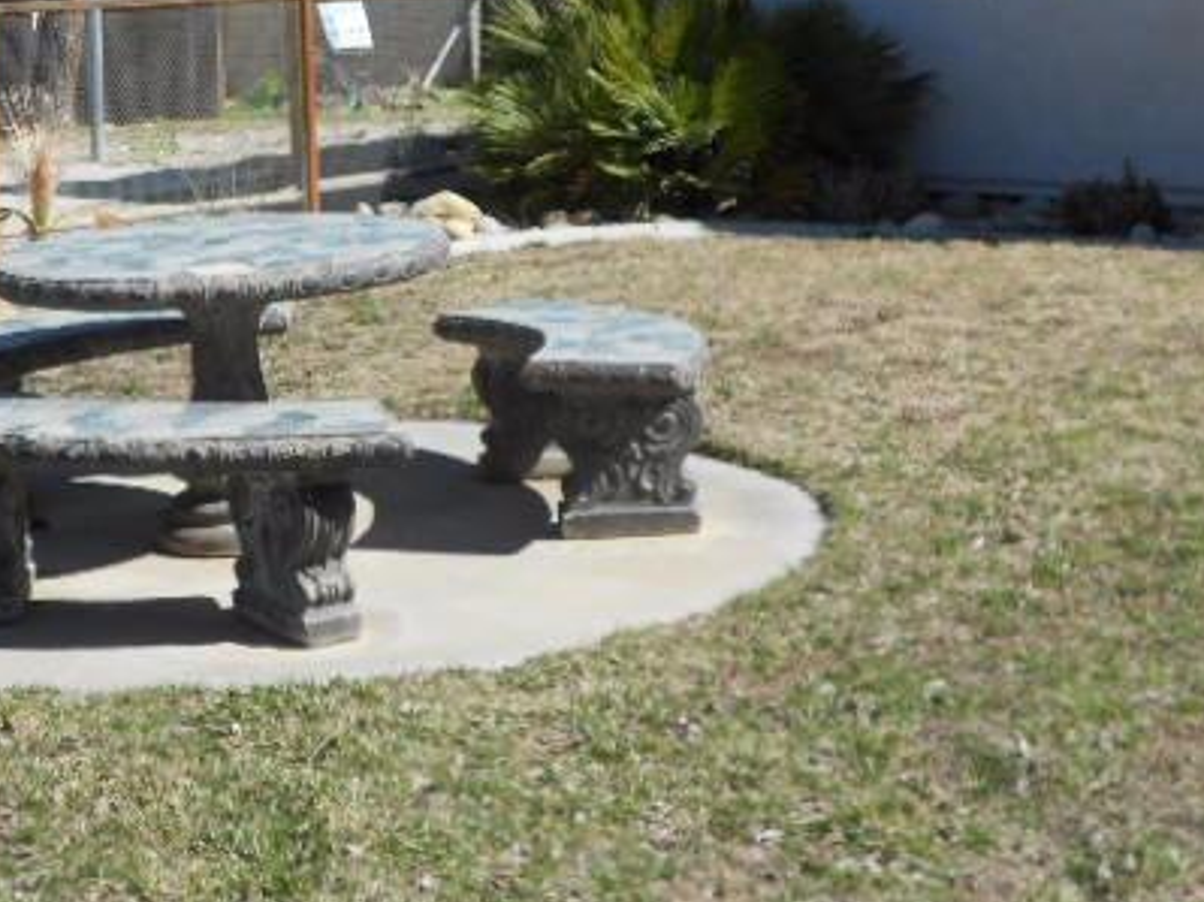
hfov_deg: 28.1
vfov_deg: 21.2
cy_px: 299
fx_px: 2399
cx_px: 447
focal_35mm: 69
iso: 80
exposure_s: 1/640
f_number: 4.2
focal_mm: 7.7
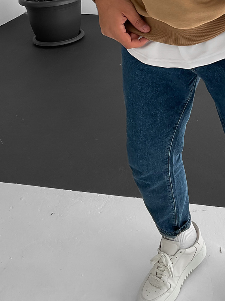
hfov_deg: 23.3
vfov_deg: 29.7
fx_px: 529
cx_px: 211
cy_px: 6
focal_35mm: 61
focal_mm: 3
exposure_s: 1/240
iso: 16
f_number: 1.8
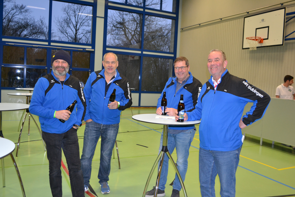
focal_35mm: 33
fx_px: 270
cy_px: 98
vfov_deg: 40.0
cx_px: 148
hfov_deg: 57.2
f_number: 3.8
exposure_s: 1/60
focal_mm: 22
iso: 1400
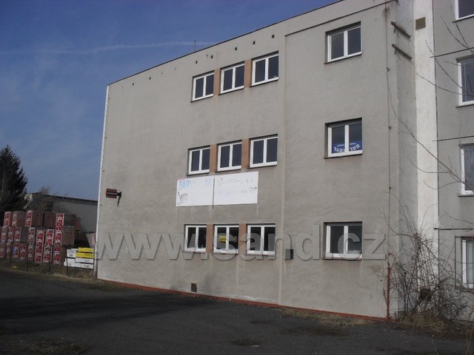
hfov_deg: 52.6
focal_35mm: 35
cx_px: 237
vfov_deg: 40.7
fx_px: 479
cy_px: 178
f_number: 8.4
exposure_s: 1/750
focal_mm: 6.3
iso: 100
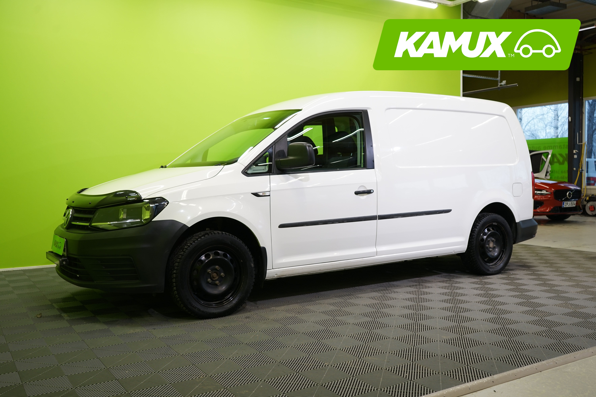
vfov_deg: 40.0
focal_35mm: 33
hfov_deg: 57.2
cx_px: 298
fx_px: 546
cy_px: 198
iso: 400
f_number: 5
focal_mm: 33
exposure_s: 1/30
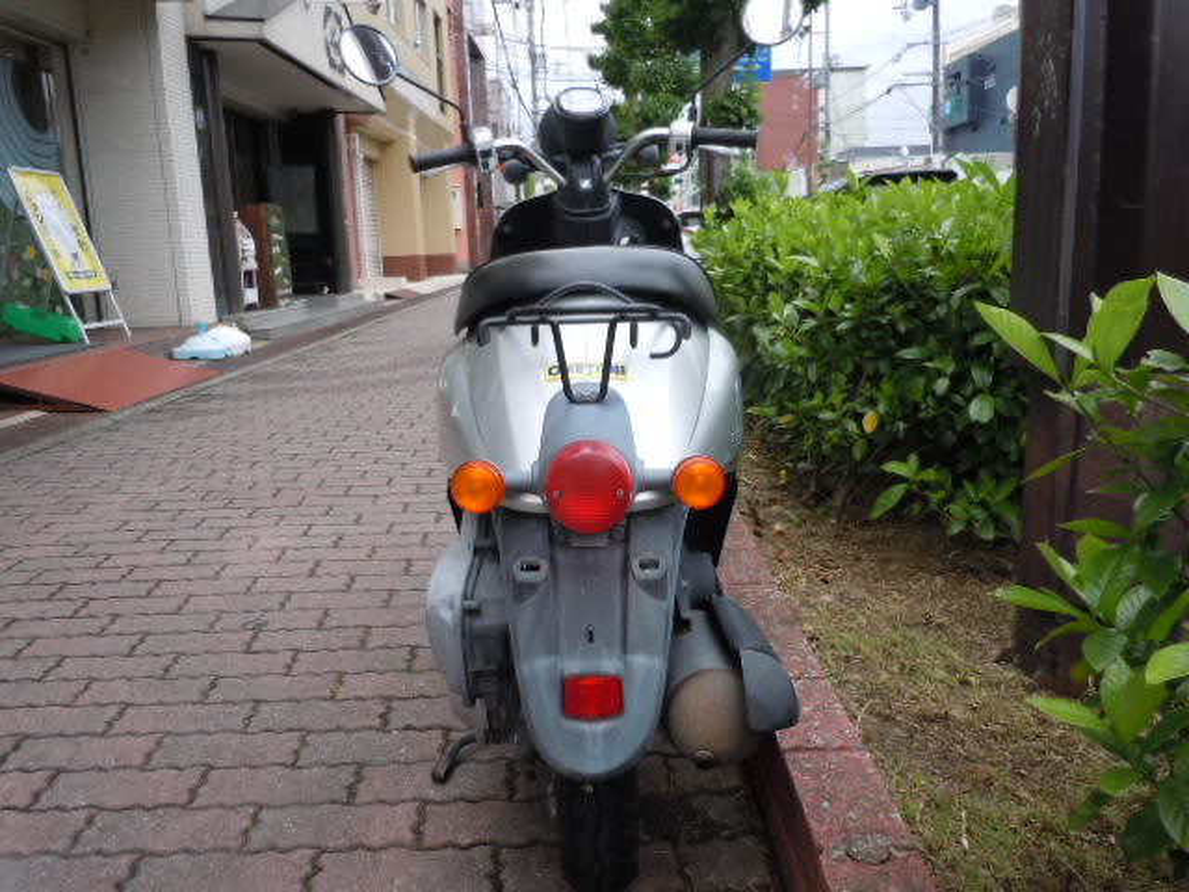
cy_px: 446
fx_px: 962
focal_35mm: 28
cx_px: 594
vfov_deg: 49.7
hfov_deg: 63.4
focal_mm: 5
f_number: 3.7
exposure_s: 1/250
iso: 100
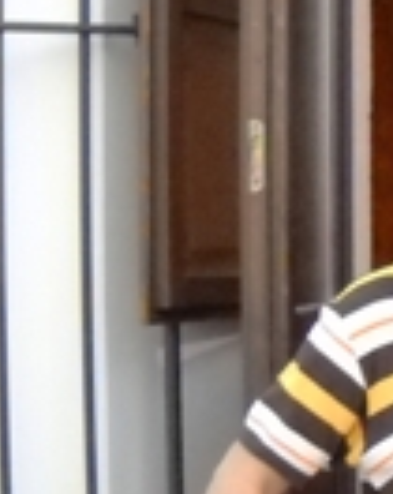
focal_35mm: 136
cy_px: 412
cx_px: 756
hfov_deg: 10.5
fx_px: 1984
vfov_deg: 14.1
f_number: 3.1
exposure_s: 1/33
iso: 800
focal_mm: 6.72
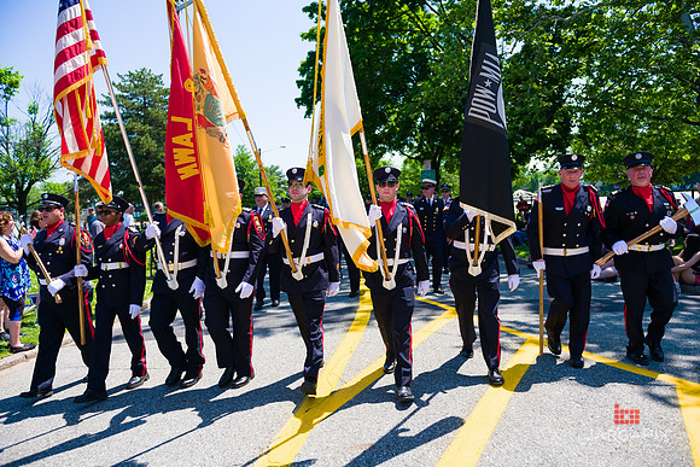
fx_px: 467
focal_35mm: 24
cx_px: 350
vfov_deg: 53.2
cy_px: 234
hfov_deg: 73.7
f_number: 5
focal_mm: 24
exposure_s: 1/1250
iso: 200
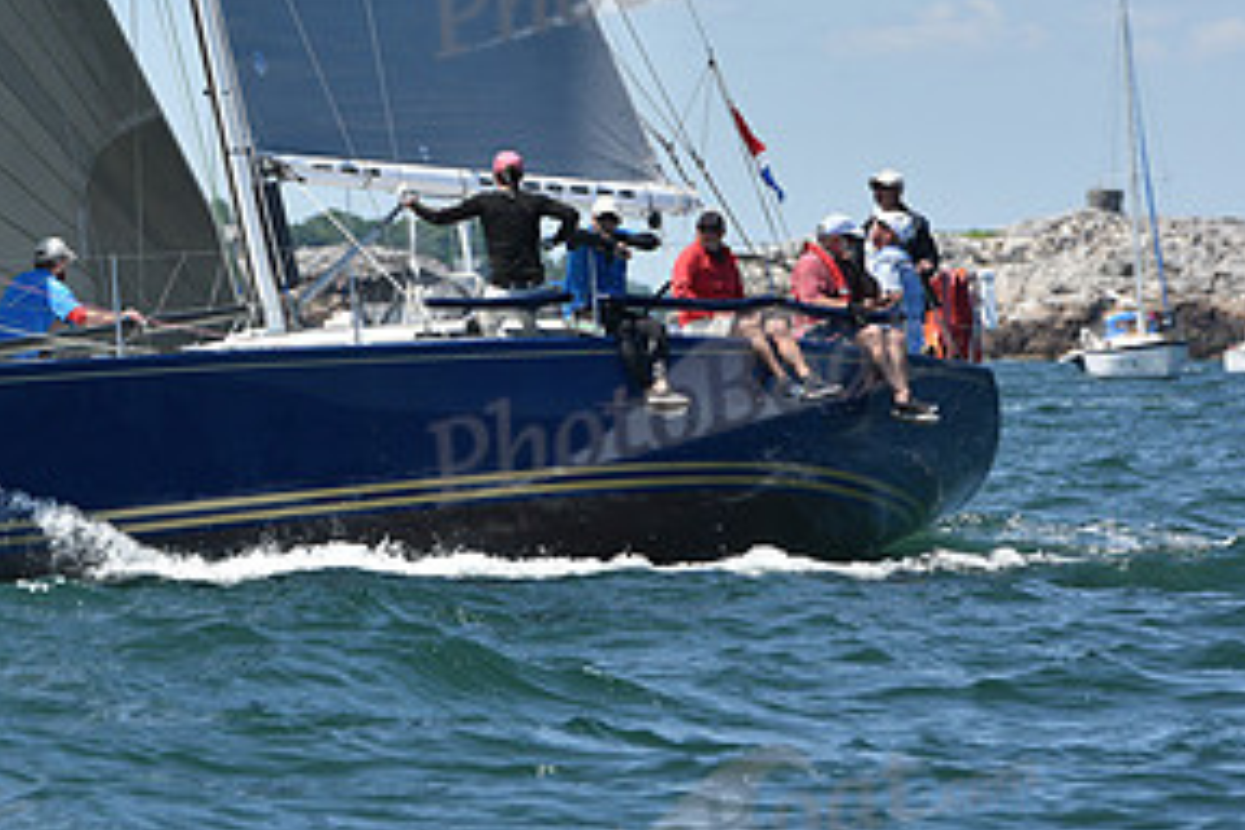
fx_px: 13936
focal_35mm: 403
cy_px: 231
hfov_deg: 5.1
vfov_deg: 3.4
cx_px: 208
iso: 250
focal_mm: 200
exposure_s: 1/1000
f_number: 8
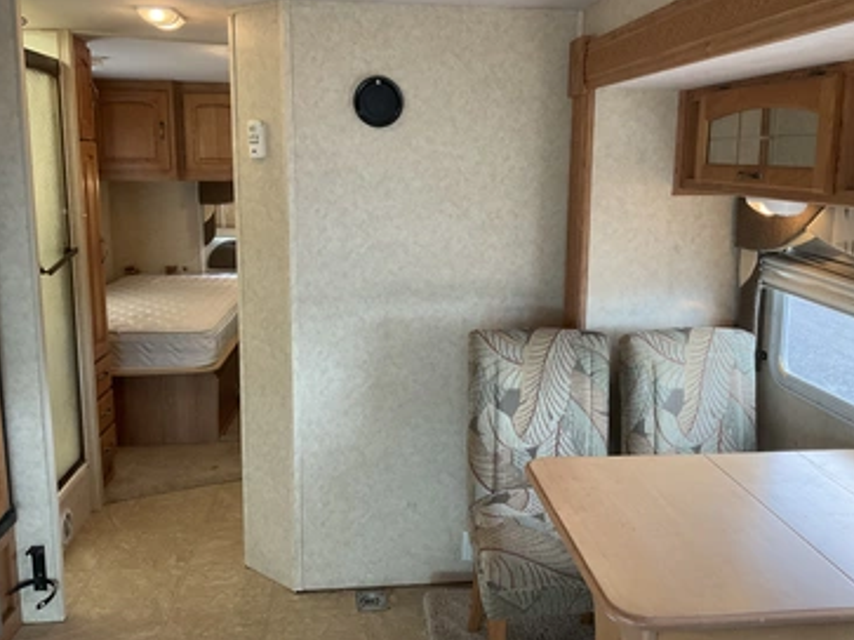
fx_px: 789
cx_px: 449
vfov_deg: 44.1
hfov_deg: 56.8
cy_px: 292
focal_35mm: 32
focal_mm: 3
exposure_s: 1/60
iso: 64
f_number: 1.8
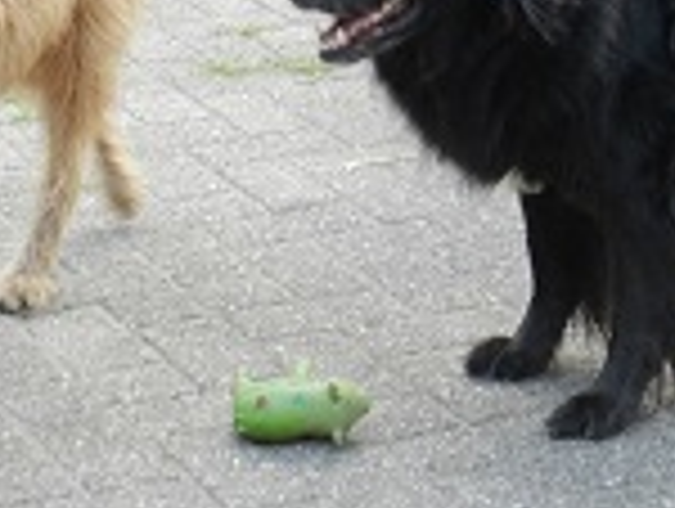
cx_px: 270
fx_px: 2754
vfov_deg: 10.5
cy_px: 76
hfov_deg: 14.0
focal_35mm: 141
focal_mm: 9.4
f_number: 4.4
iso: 450
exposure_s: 1/60
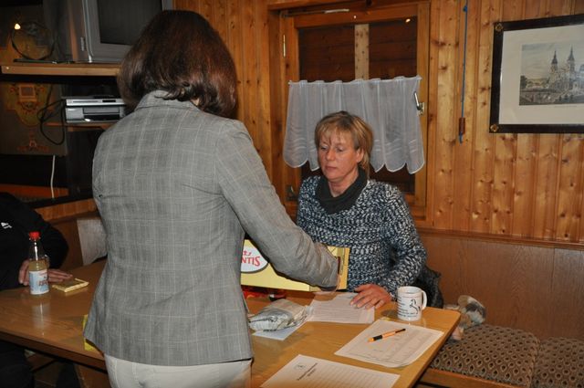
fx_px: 535
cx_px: 292
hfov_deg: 57.3
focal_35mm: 33
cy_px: 194
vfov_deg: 39.9
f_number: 3.5
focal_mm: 22
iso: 800
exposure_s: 1/60
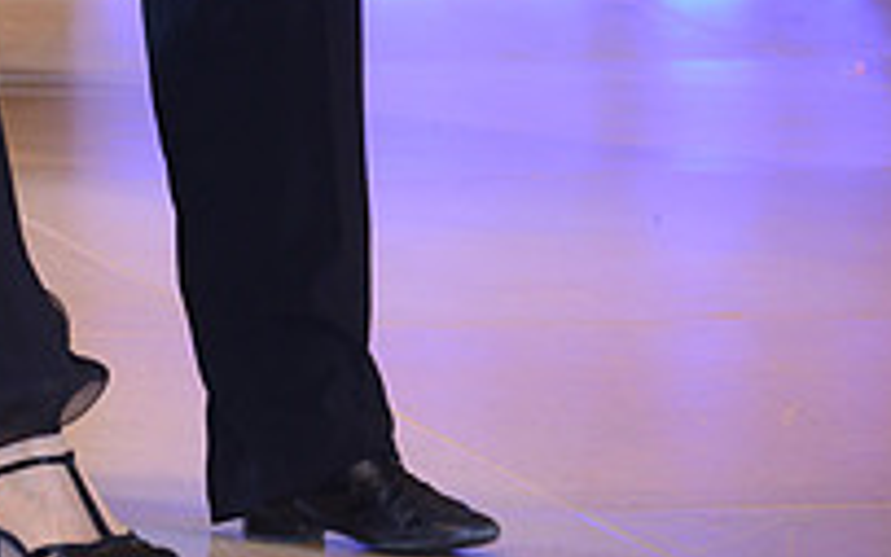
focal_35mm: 480
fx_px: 11659
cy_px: -443
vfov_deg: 2.7
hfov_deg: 4.4
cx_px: 81
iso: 1250
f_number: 5
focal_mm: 165
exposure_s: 1/250
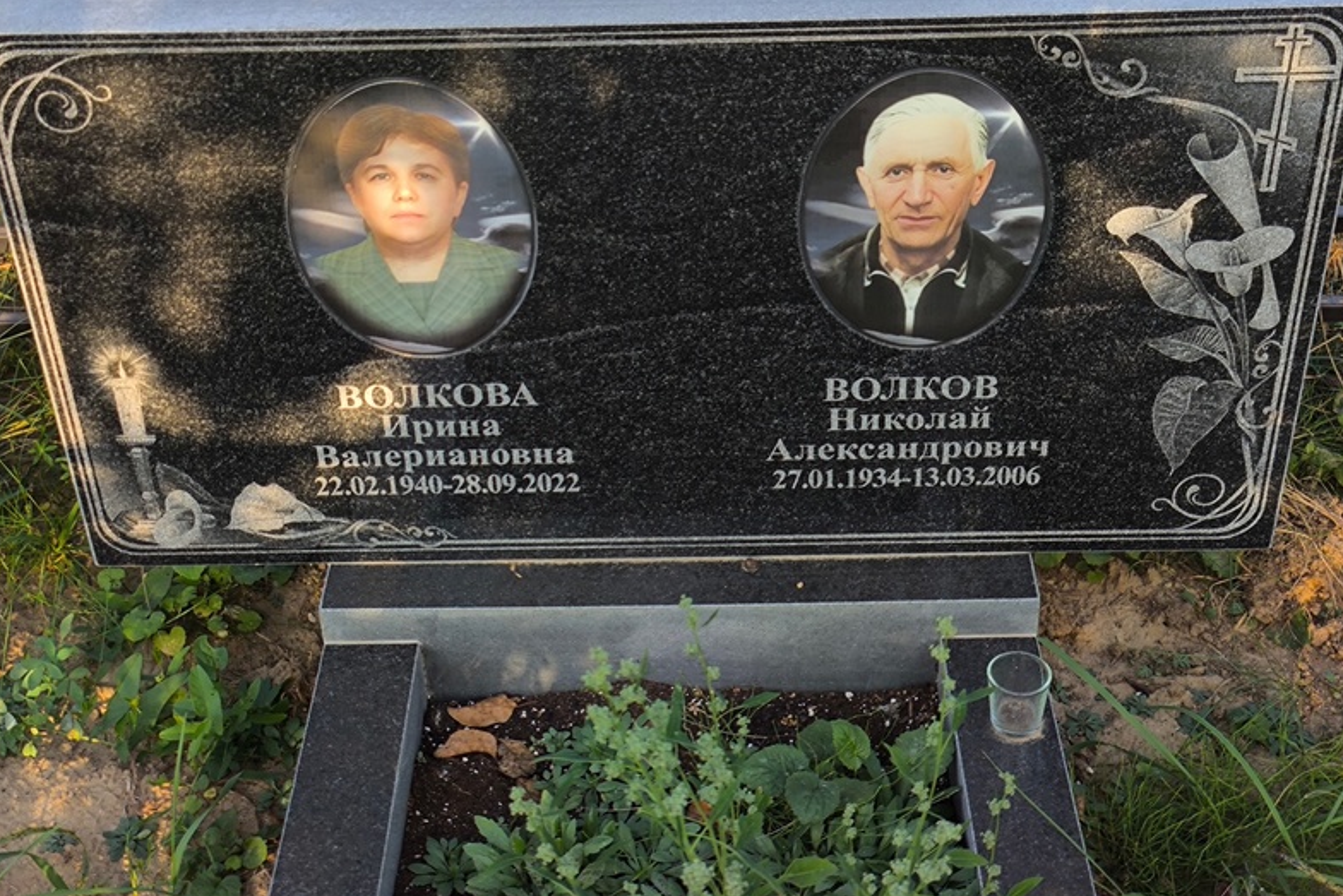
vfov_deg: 25.5
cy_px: 394
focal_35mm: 53
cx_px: 667
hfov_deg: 37.5
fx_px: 1977
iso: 50
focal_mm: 4.71
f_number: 1.7
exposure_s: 1/209
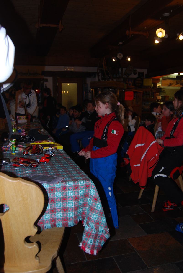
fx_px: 228
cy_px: 136
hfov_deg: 43.7
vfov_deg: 61.9
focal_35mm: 30
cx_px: 92
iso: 200
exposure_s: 1/60
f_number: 3.8
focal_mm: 20
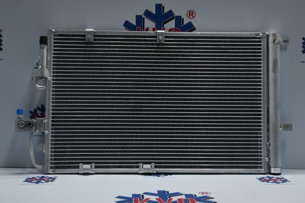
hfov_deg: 40.5
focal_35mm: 49
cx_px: 152
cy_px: 102
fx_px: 413
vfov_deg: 27.7
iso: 400
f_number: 5
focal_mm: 32.5
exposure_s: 1/50
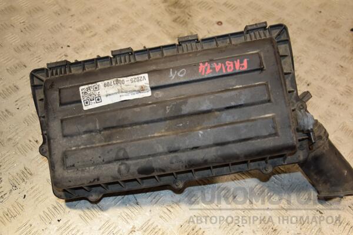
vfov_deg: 36.9
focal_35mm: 36
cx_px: 176
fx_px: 353
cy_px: 118
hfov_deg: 53.1
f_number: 5
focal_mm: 24
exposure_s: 1/200
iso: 800
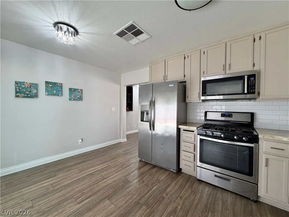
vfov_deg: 85.7
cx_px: 144
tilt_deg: -1.5
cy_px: 108
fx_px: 117
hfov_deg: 102.1
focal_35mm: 14
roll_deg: -1.1
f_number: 2.2
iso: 125
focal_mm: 2.22
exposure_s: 1/120
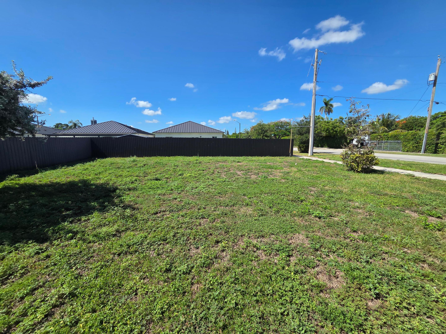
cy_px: 167
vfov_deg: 89.9
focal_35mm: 13
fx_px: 167
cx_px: 223
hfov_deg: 106.2
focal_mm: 2.2
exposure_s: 1/2216
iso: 50
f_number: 2.2
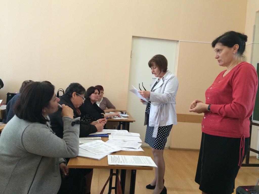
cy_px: 97
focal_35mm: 29
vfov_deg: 48.2
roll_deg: -4.2
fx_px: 217
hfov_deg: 61.7
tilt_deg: -4.1
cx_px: 130
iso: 200
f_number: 2.2
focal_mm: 4.15
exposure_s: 1/30
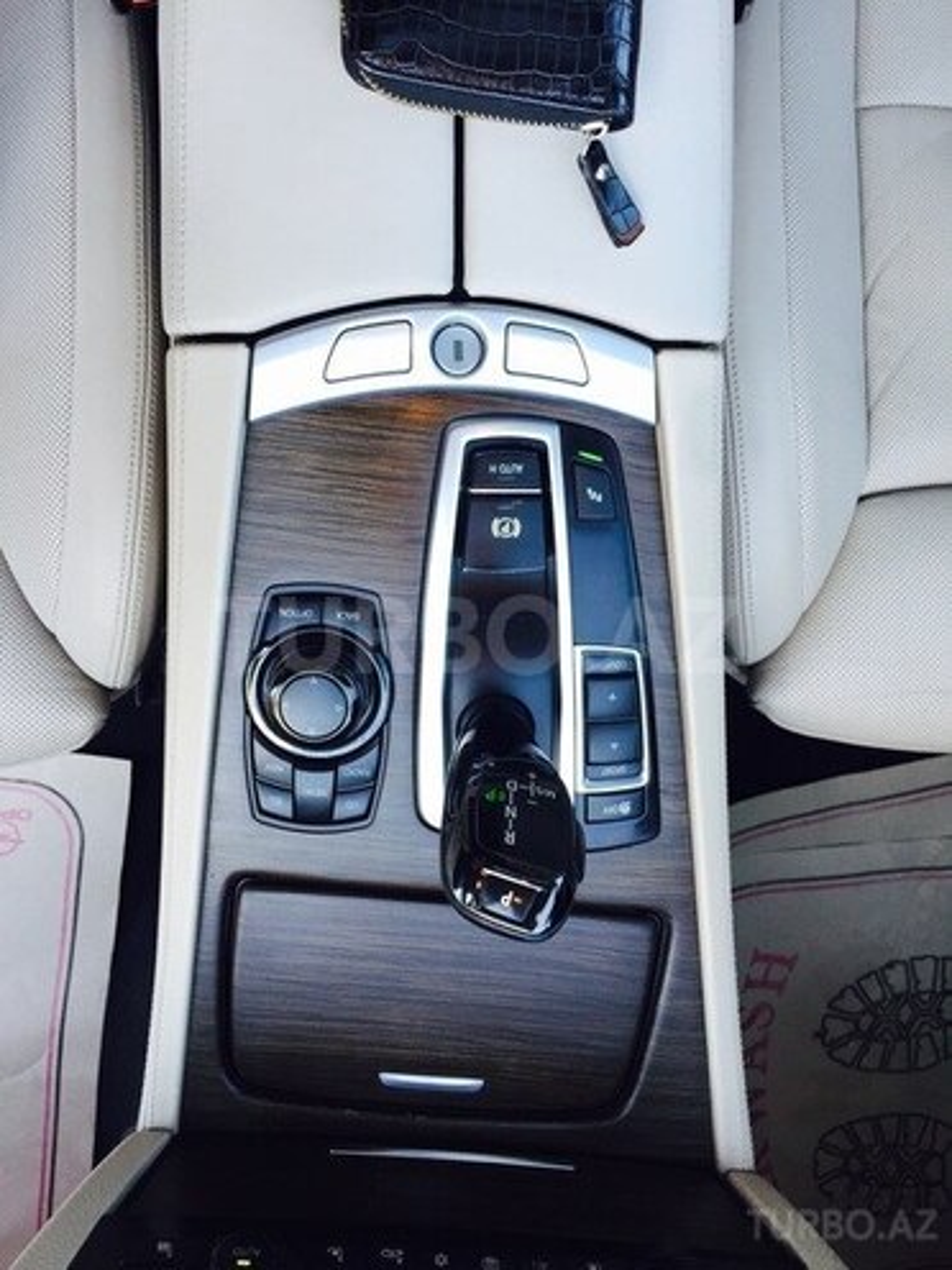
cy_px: 635
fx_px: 1063
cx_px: 476
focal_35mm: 29
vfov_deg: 61.7
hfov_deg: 48.2
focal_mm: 4.15
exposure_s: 1/100
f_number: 2.2
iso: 50
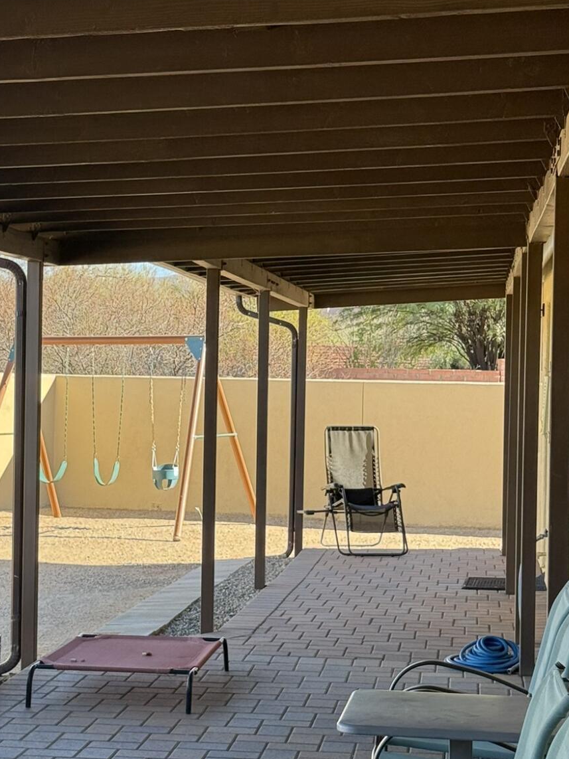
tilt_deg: -0.8
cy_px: 389
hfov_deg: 17.5
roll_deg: -1.9
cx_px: 173
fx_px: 1841
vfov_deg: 23.3
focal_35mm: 84
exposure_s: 1/596
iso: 64
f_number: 1.78
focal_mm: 6.76
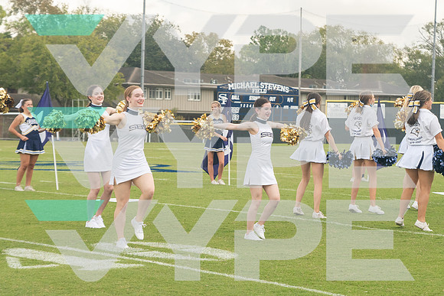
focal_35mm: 101
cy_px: 148
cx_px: 222
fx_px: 1240
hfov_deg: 20.3
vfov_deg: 13.6
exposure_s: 1/800
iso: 800
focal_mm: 67
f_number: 3.5
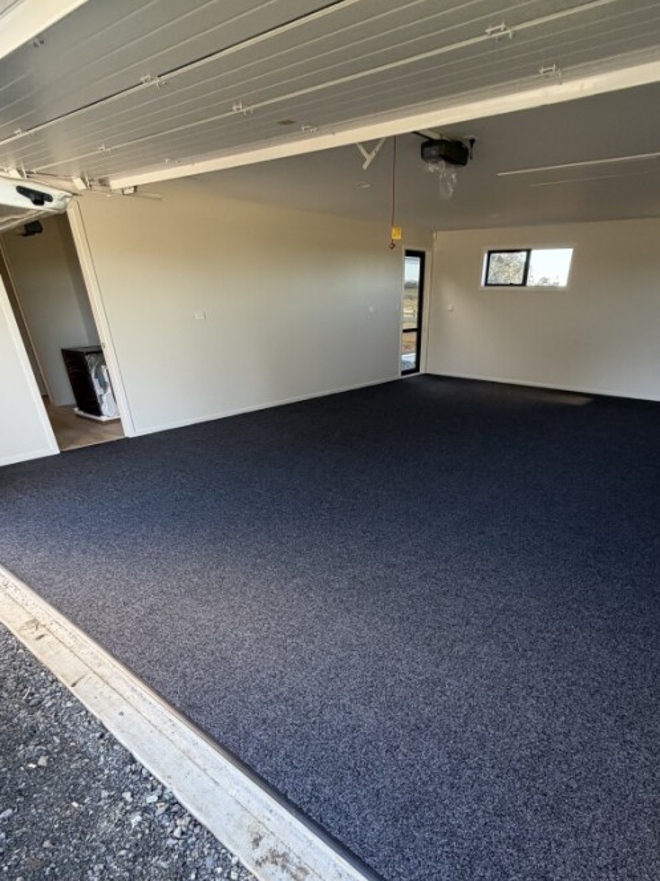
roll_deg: +0.4
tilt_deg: -30.0
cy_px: 566
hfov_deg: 68.3
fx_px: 483
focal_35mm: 19
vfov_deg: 82.6
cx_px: 375
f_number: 2.2
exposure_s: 1/121
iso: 160
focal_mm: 2.22
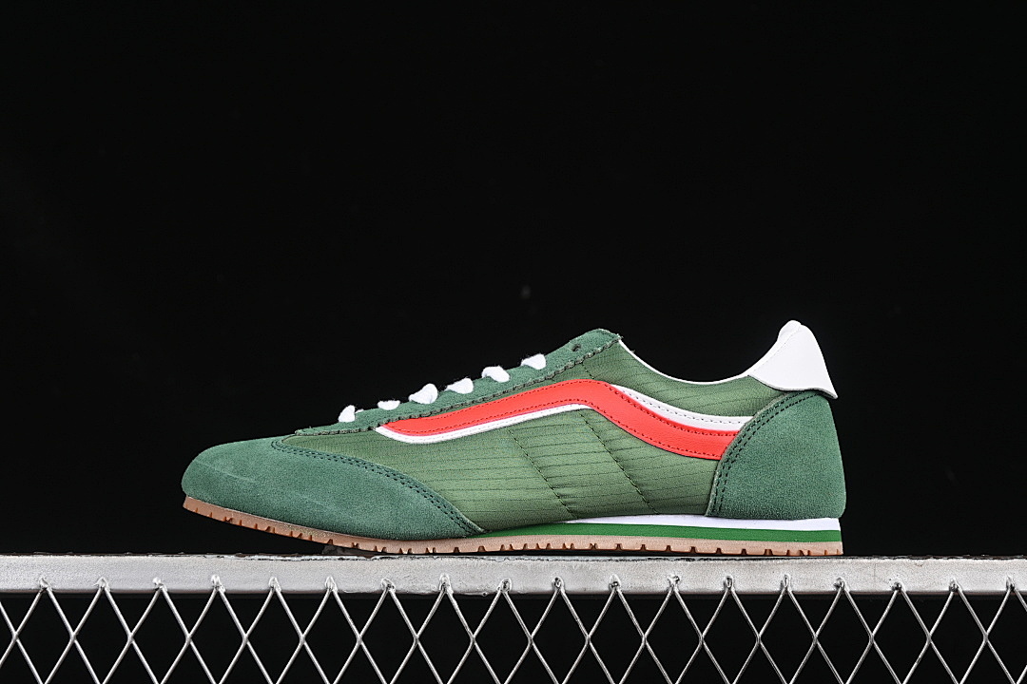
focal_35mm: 75
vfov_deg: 18.2
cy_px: 342
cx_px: 514
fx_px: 2139
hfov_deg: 27.0
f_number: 6.3
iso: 160
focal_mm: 50
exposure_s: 1/60
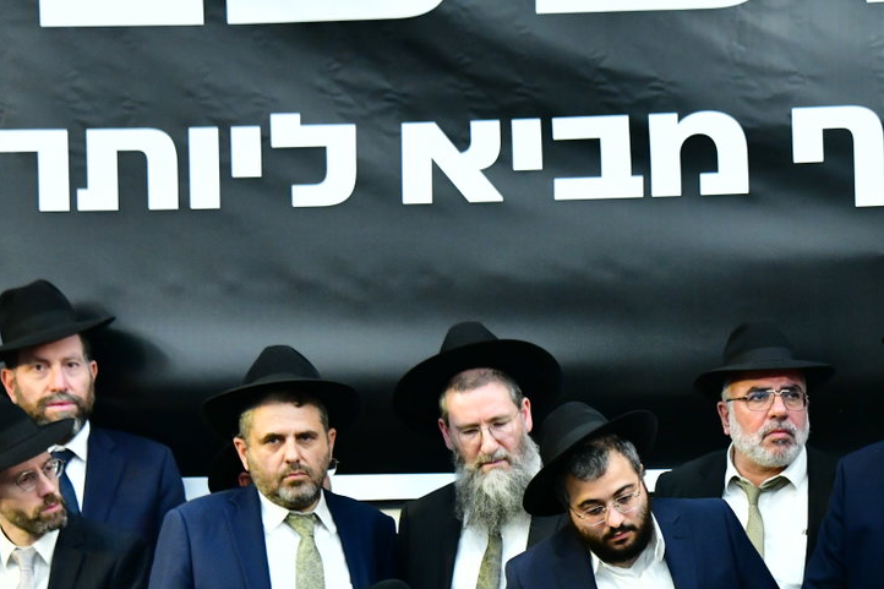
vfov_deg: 8.6
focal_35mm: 159
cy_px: 523
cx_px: 706
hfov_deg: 12.9
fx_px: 3903
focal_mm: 82
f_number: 5.6
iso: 3200
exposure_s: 1/200
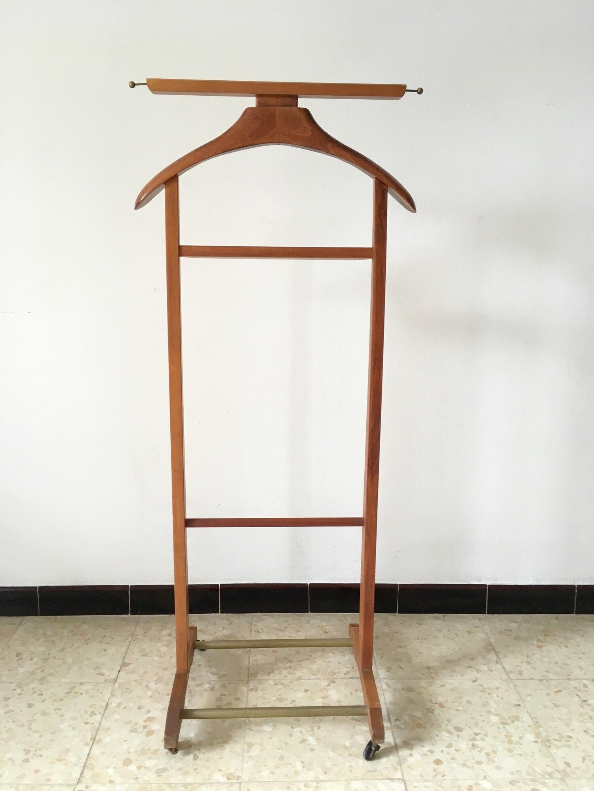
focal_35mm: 29
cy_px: 396
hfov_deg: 48.2
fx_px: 664
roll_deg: +0.8
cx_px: 297
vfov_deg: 61.7
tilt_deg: -11.9
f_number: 2.2
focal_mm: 4.15
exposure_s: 1/33
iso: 64
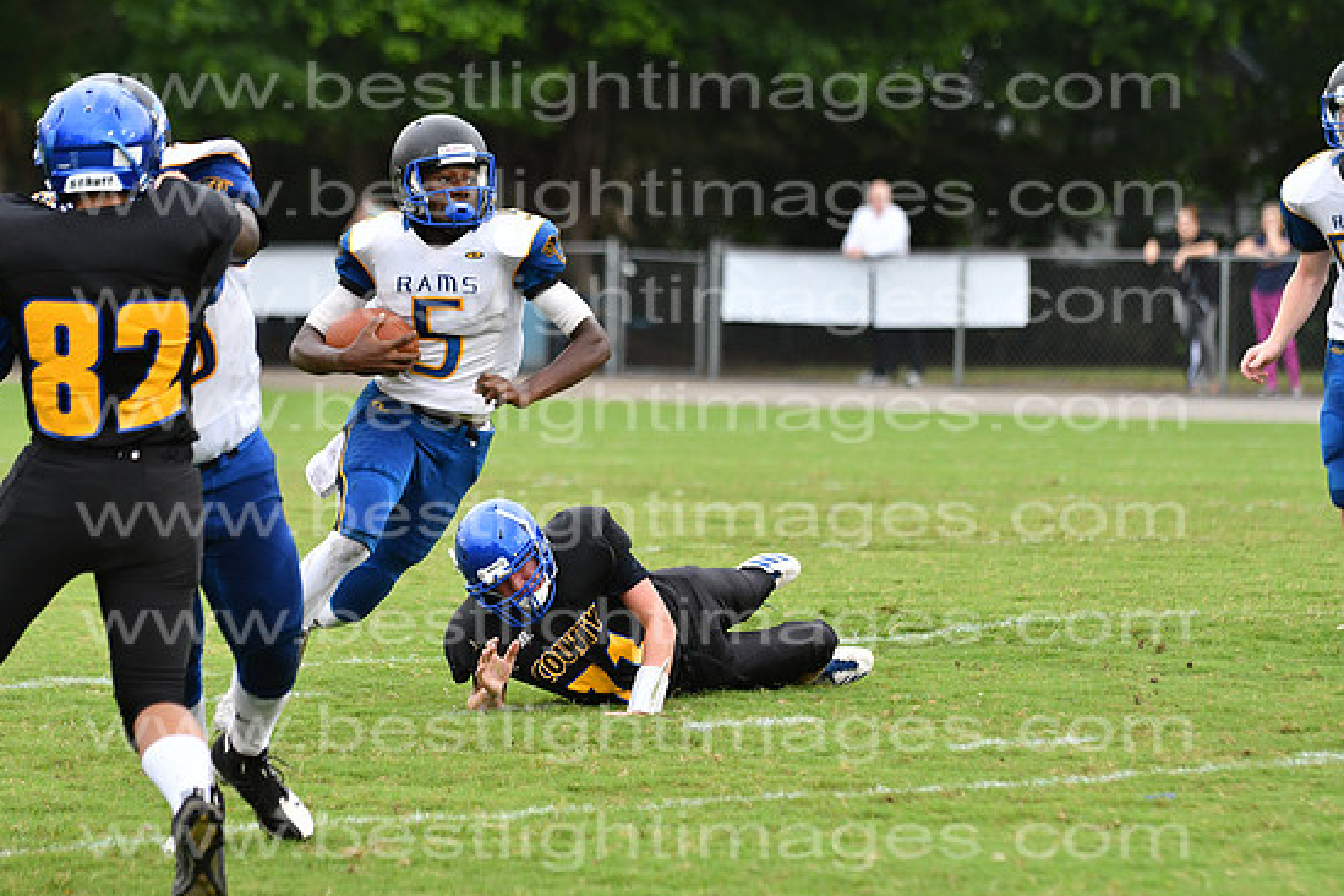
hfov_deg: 9.3
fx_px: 8287
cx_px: 637
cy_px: 466
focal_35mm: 222
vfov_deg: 6.2
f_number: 3.5
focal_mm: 140
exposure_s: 1/2000
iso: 800
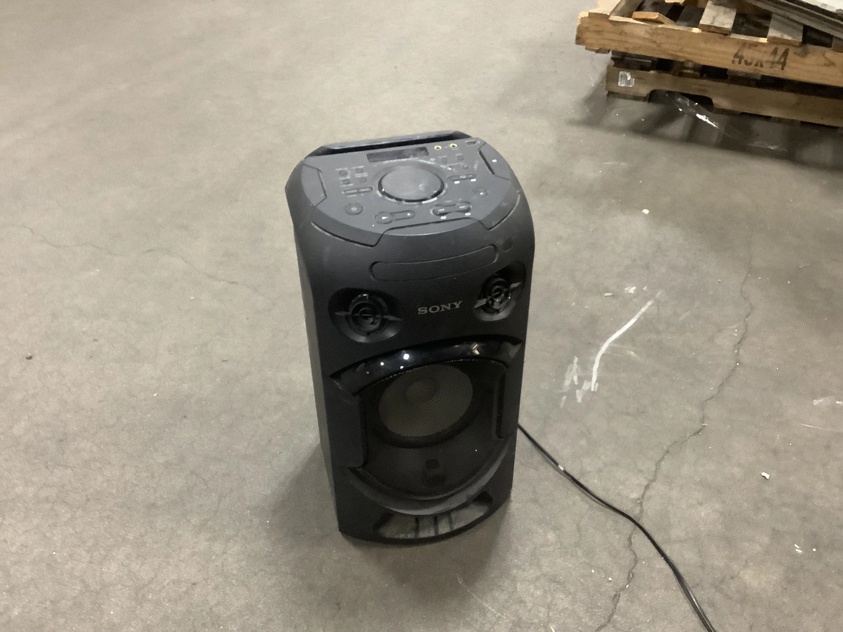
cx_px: 422
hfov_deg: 58.4
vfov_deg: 45.4
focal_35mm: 31
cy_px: 316
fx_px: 755
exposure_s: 1/30
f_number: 2.4
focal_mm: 3.3
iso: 500
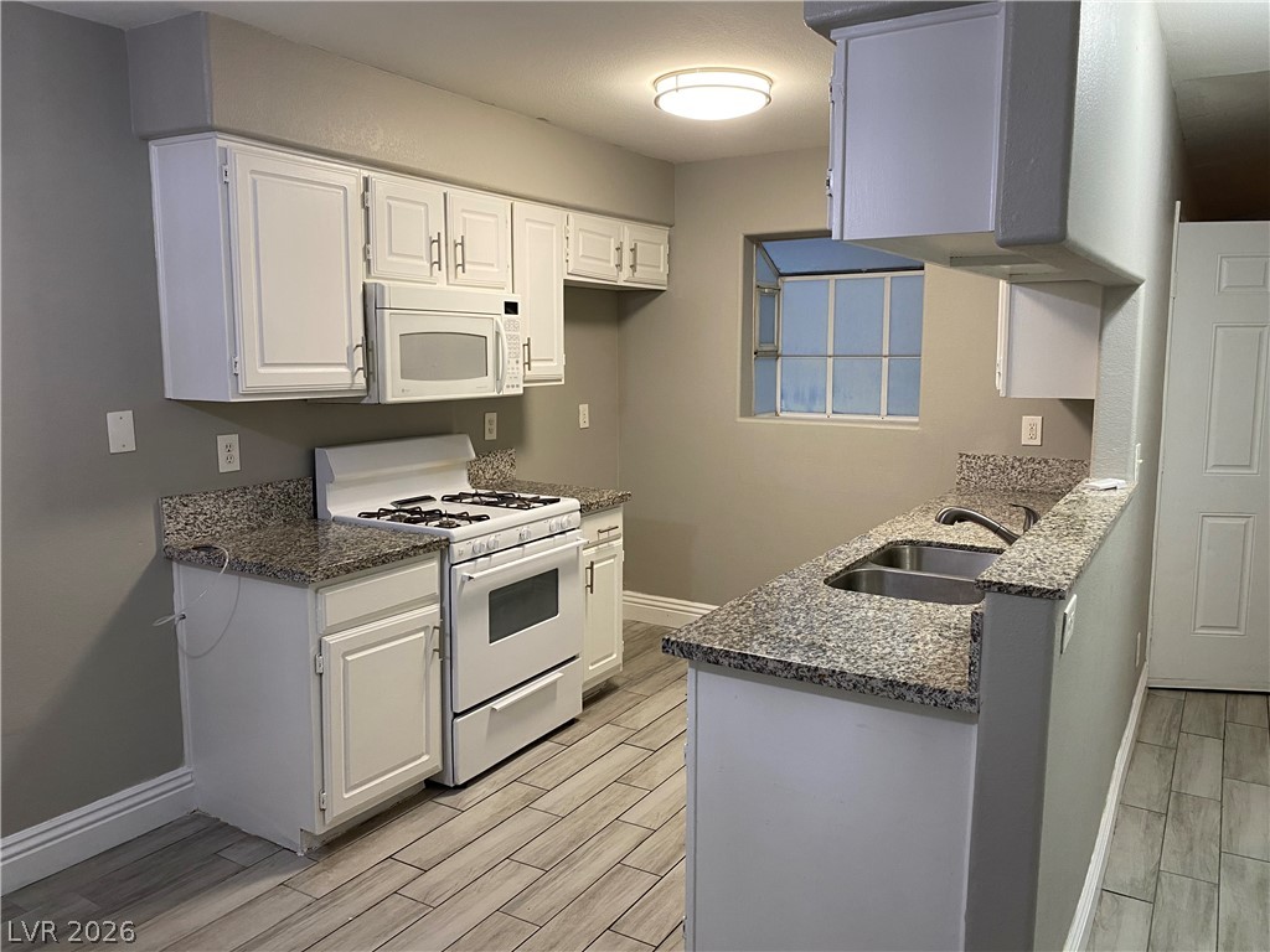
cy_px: 476
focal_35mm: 26
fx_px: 954
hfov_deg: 67.3
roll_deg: -1.1
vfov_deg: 53.1
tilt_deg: -7.9
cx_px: 635
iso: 125
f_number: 1.8
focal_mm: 4.25
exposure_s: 1/60
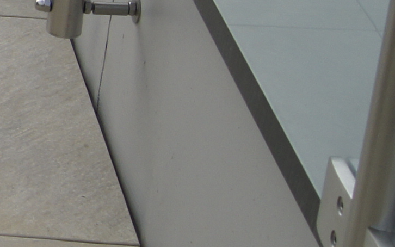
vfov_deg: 7.7
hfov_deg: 10.9
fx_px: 1744
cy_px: -295
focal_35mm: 162
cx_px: -552
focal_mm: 18
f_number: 10
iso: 200
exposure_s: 1/320
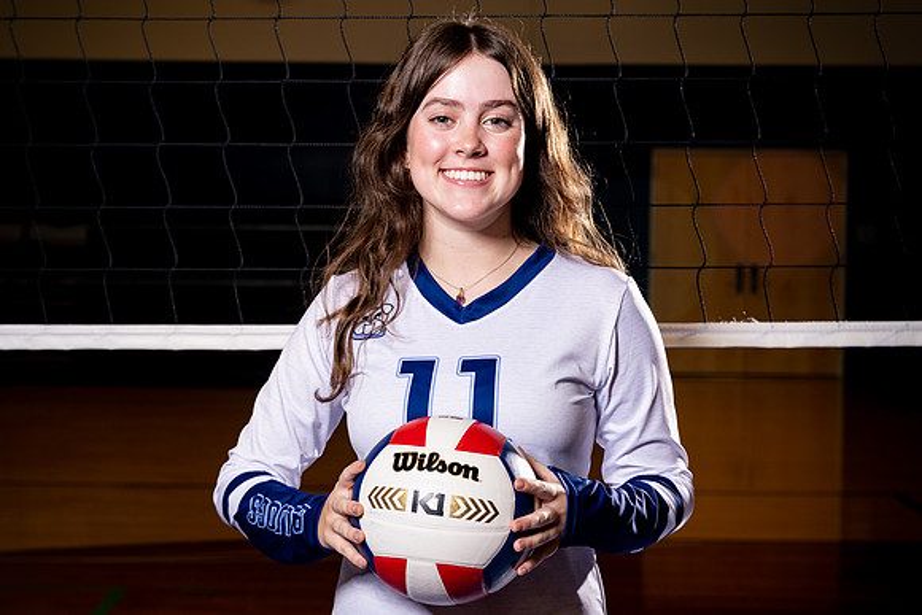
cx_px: 407
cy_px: 327
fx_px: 1892
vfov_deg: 18.5
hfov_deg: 27.4
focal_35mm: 74
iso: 250
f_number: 5.6
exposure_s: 1/125
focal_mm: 65
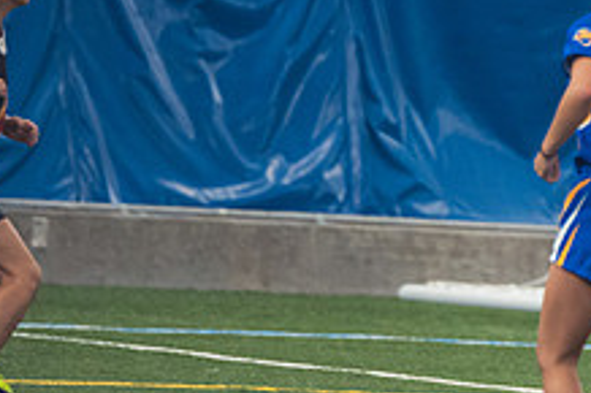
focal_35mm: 798
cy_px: 184
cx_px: 724
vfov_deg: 1.7
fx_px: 13090
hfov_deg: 2.6
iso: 2200
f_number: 2.8
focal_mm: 200
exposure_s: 1/320
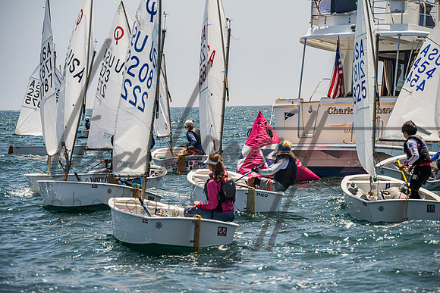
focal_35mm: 185
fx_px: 2262
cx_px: 220
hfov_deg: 11.1
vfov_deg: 7.4
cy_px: 146
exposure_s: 1/1250
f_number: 7.6
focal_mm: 185
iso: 250
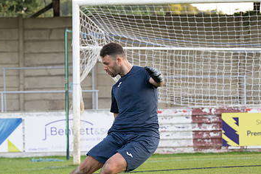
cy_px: 114
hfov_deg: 11.9
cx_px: 100
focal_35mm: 172
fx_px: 1247
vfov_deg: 8.0
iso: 1000
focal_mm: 70
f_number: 2.8
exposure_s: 1/640
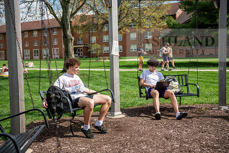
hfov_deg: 41.1
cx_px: 114
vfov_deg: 28.1
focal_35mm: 48
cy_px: 76
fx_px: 305
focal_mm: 48
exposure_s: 1/640
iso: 80
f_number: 3.2
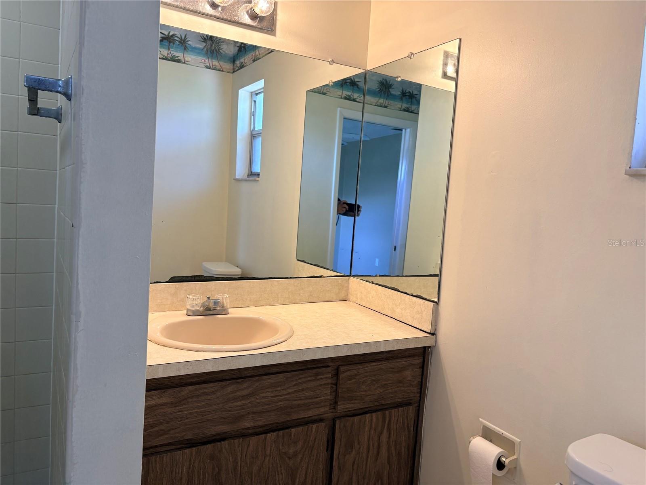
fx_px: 485
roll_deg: -3.8
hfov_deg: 67.3
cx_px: 323
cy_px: 242
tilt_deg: -4.1
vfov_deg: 53.1
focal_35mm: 26
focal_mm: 5.96
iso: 125
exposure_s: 1/120
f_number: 1.6
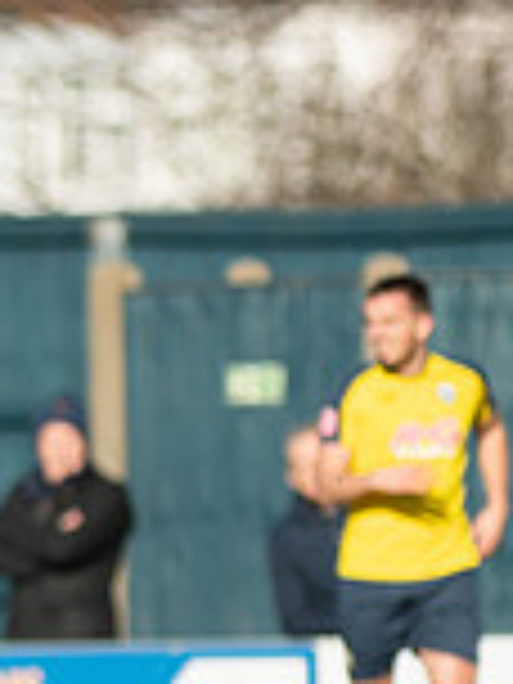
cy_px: 475
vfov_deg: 1.2
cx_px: -720
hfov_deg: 0.9
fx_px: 32702
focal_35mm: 1655
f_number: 2.8
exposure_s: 1/5000
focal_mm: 300
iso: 250
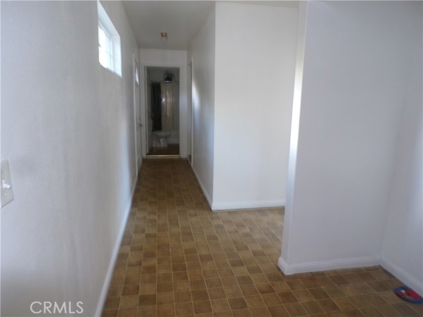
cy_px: 158
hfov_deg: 71.6
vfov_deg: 56.8
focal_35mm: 24
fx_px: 293
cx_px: 212
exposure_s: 1/17
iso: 200
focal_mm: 4.3
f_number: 3
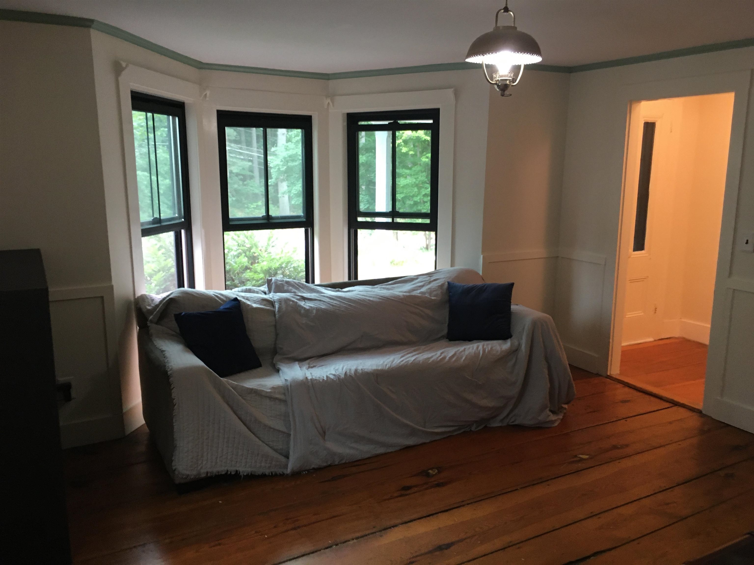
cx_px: 377
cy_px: 282
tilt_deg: -10.9
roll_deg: -1.9
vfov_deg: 48.2
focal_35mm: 29
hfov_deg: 61.7
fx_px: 632
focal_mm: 4.15
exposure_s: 1/30
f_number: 2.2
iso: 100
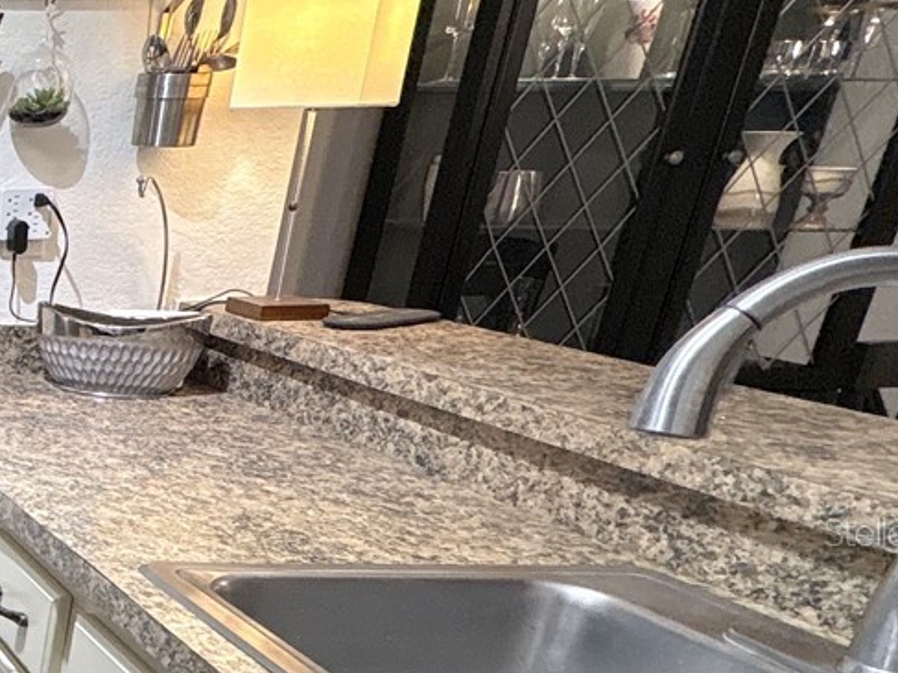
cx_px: -478
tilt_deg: -19.0
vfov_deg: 30.8
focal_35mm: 46
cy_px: 531
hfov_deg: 27.2
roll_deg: +0.6
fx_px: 1193
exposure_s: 1/60
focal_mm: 2.22
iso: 160
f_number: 2.2
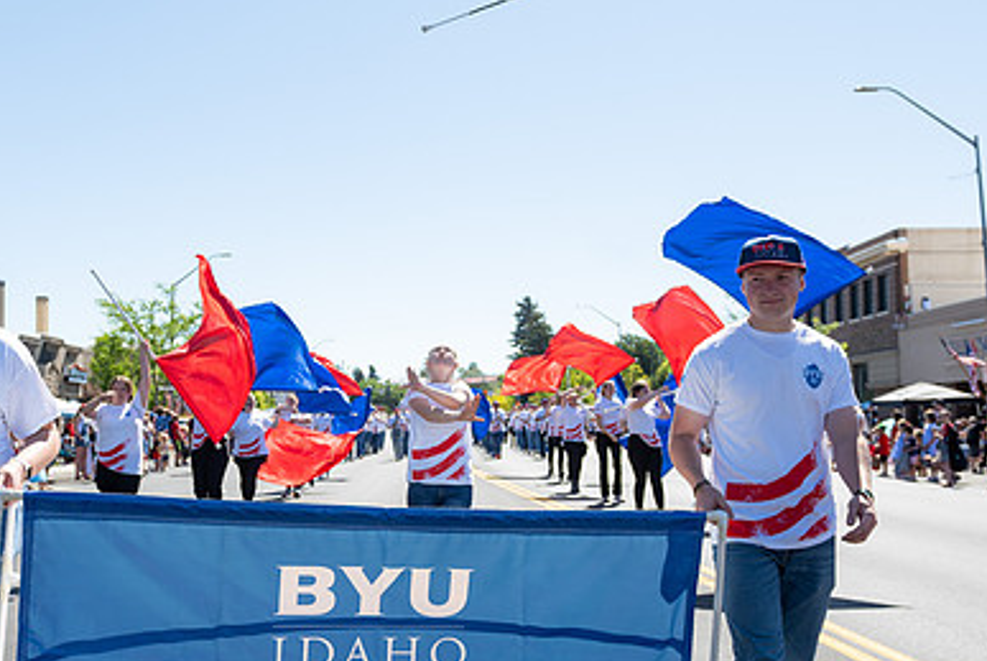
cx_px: 415
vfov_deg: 34.2
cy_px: 379
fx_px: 1070
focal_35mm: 39
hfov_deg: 49.3
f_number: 3.5
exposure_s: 1/800
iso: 100
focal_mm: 24
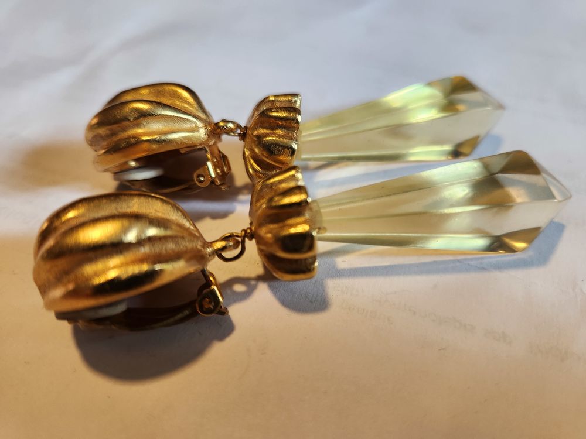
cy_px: 220
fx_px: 389
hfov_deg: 73.9
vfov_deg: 58.9
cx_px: 293
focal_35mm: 23
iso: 200
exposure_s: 1/180
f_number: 1.8
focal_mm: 5.4
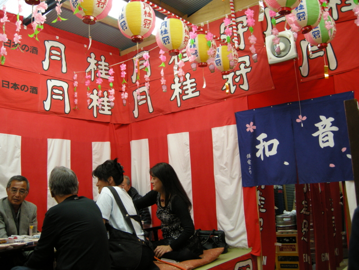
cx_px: 180
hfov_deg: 52.6
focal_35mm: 35
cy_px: 135
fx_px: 363
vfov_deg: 40.7
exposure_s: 1/60
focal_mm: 7.5
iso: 195
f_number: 2.7
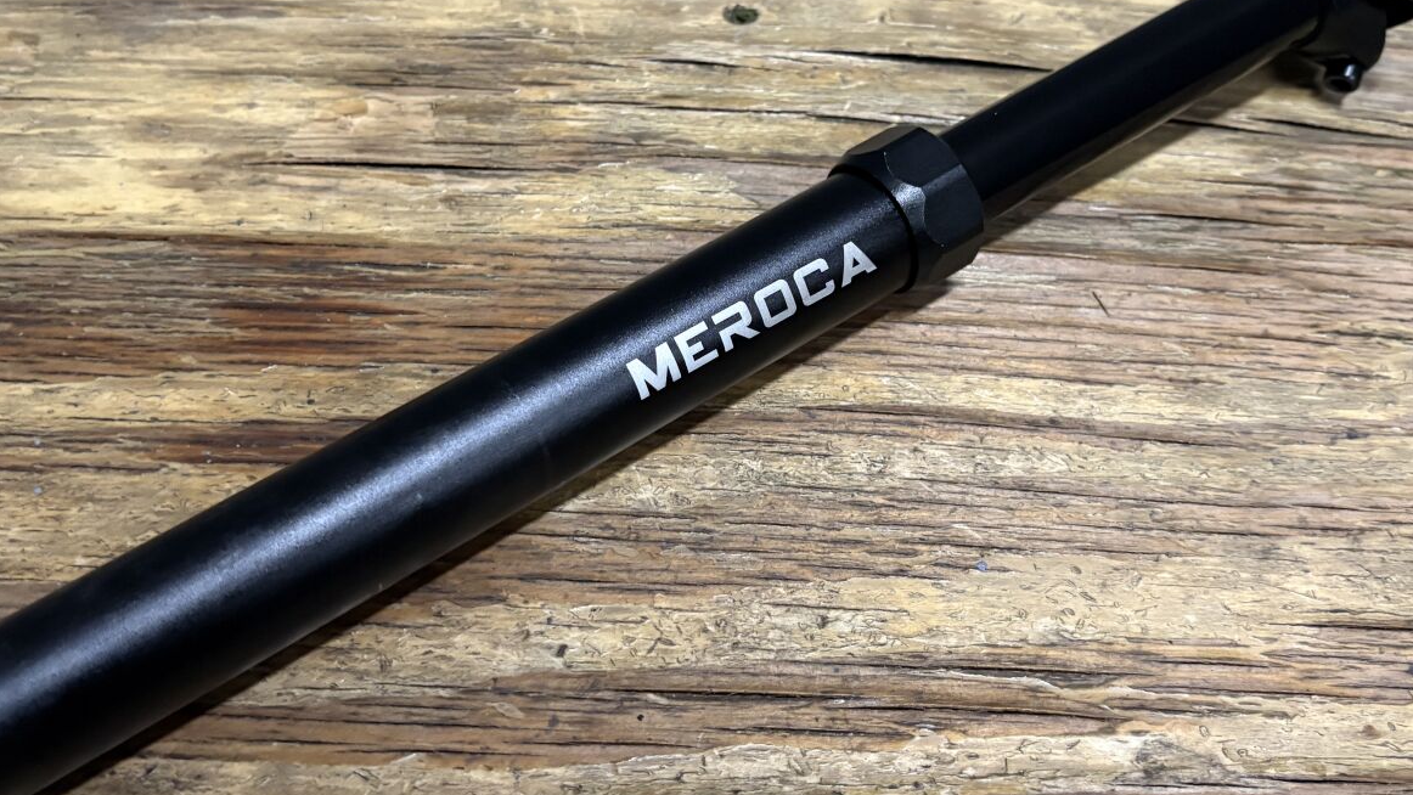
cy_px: 327
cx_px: 696
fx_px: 1461
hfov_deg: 51.6
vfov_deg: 30.4
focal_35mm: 39
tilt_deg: -51.1
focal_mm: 5.96
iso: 500
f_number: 1.6
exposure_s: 1/33
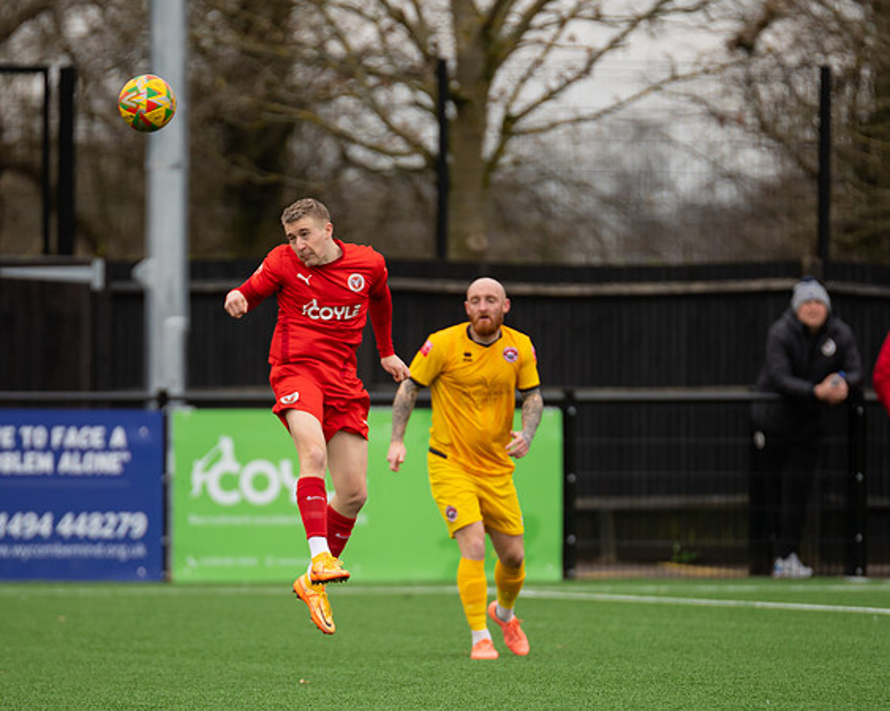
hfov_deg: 4.0
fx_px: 12860
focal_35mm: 488
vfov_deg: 3.2
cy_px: 482
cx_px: 431
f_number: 2.8
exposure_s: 1/2000
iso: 400
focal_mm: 300
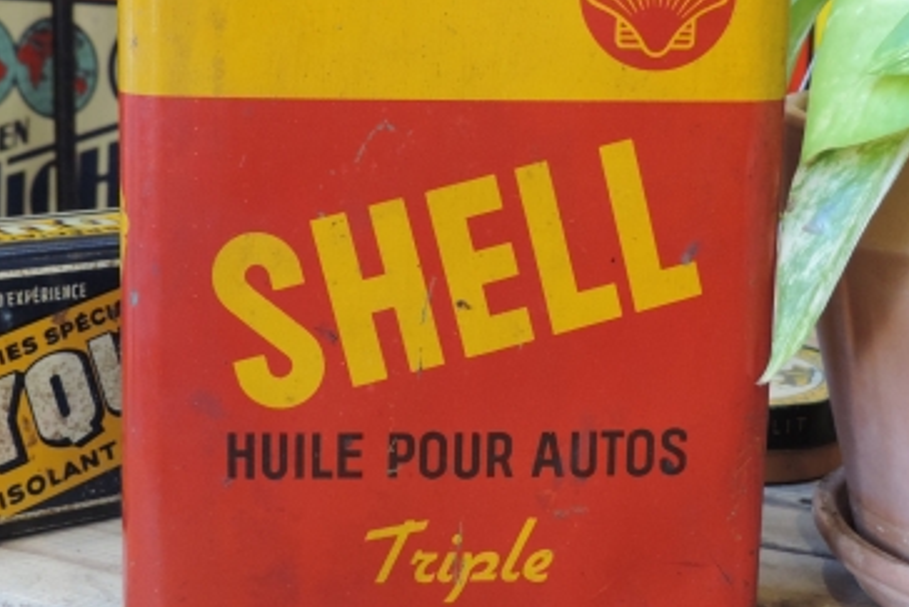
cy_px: 167
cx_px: 397
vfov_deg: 22.5
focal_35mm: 60
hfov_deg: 33.3
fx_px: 1516
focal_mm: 6.2
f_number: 3.3
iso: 400
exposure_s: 1/25
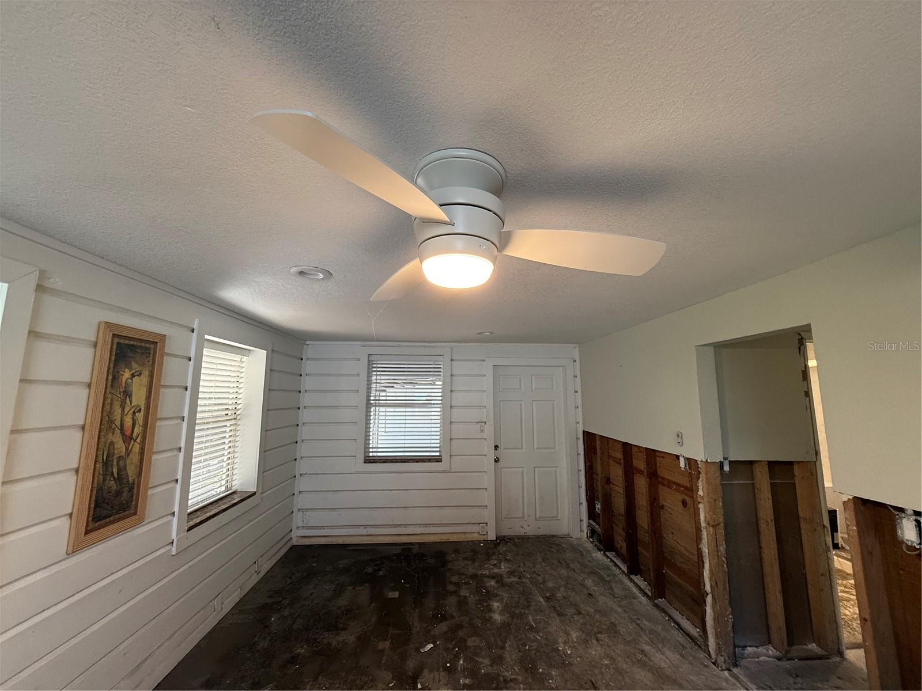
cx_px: 461
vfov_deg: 85.7
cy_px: 346
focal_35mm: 14
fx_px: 373
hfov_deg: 102.1
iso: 160
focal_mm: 2.22
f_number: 2.2
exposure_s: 1/60
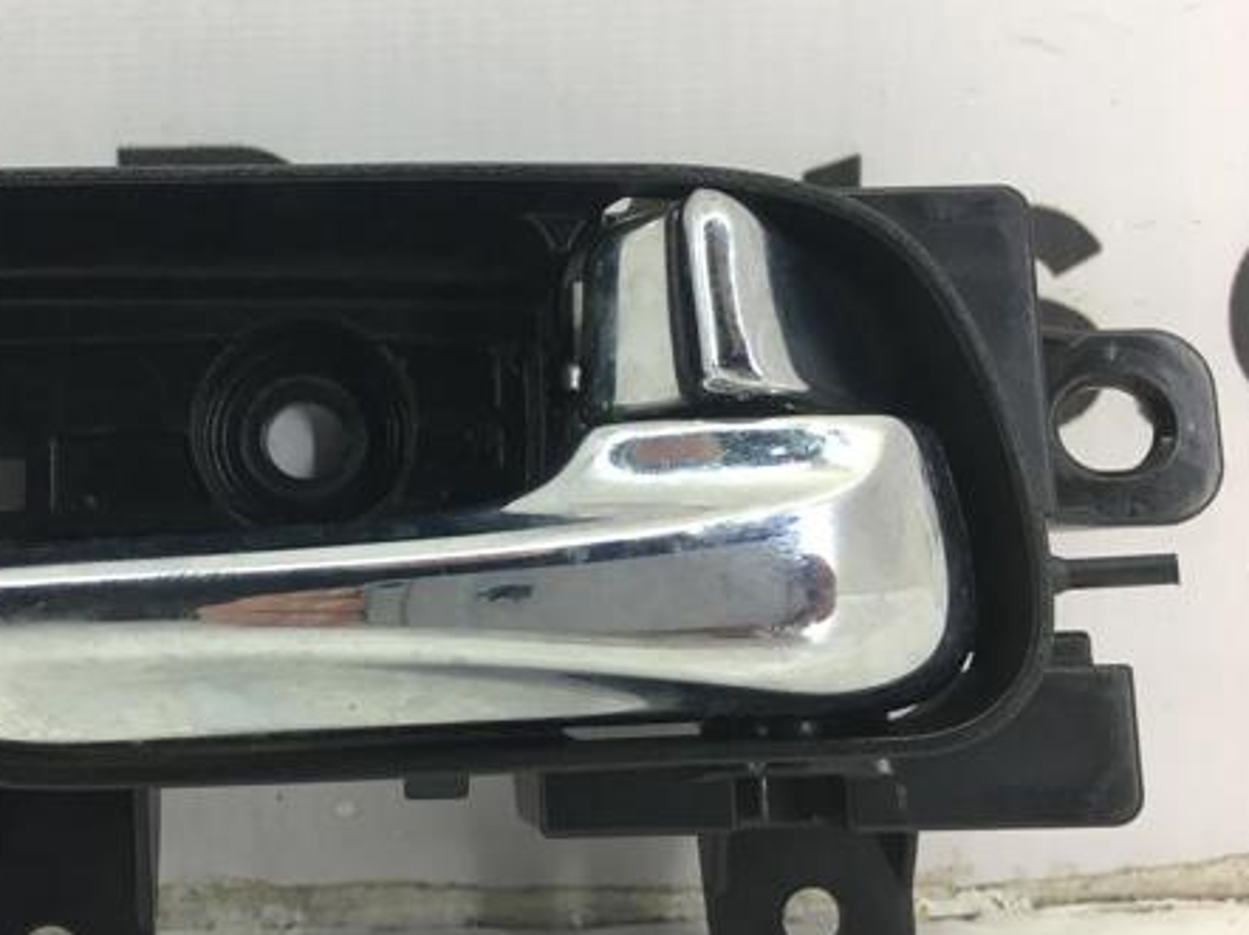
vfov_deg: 34.3
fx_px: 1515
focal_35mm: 42
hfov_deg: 43.8
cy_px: 469
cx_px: 365
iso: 32
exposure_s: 1/33
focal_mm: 4.15
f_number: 2.2
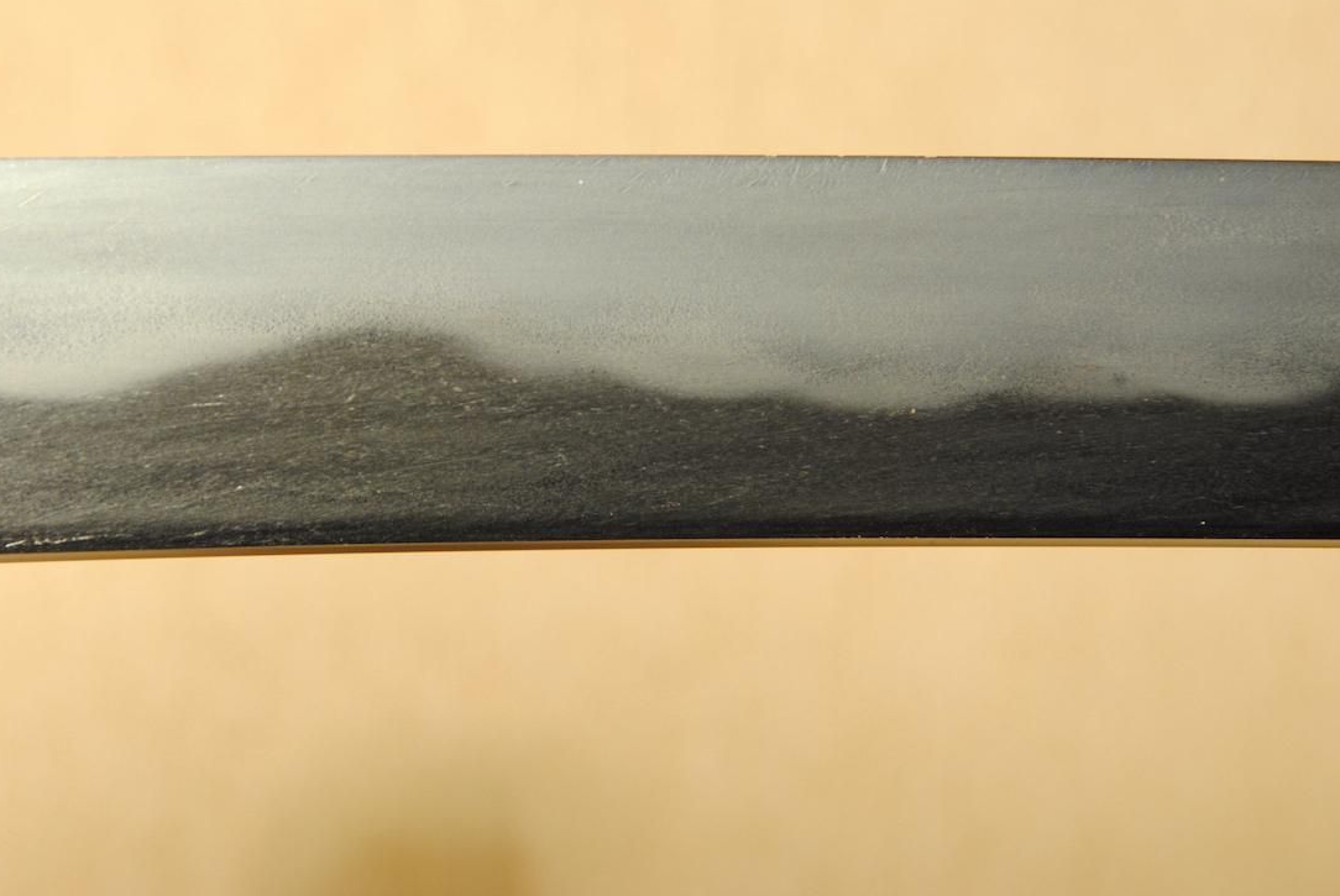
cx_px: 497
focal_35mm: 262
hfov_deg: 7.9
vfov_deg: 5.3
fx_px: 9748
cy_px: 329
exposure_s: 1/2
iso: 400
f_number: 11
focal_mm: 135
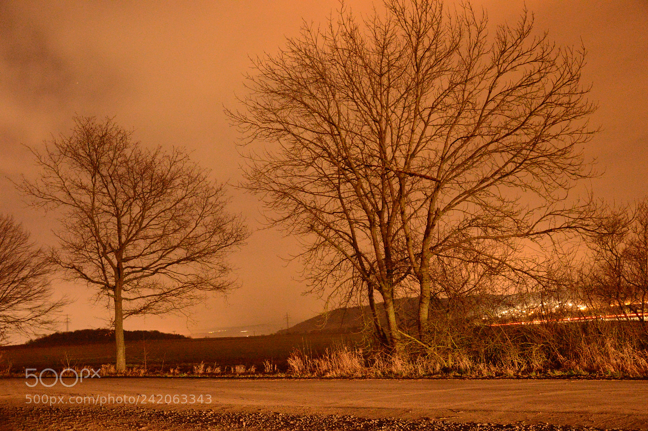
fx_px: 567
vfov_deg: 41.6
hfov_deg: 59.5
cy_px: 216
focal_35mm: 32
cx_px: 324
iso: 3200
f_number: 3.8
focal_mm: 21
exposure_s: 30
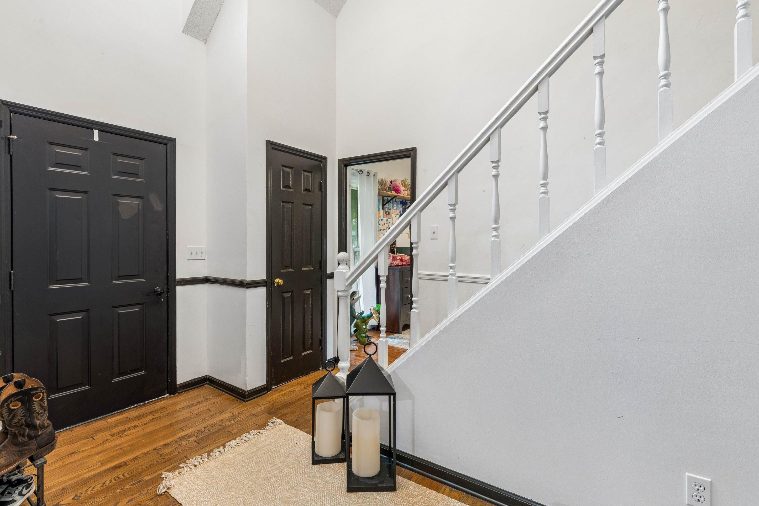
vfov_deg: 70.5
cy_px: 255
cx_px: 368
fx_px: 358
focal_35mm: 17
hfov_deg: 93.2
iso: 400
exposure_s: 1/2
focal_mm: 16
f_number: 13
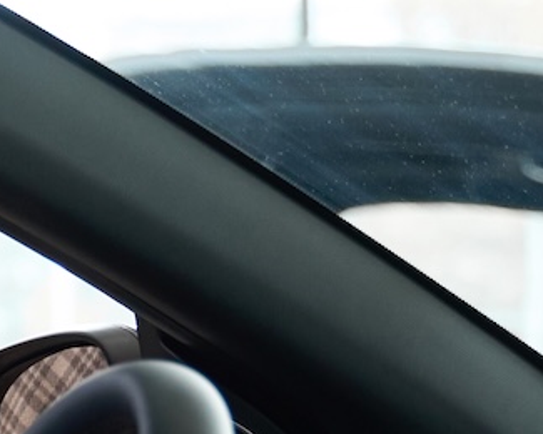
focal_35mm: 228
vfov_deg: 6.7
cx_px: -600
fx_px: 3657
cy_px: 613
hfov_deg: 8.0
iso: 800
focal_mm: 41.1
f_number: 2.8
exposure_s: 1/250
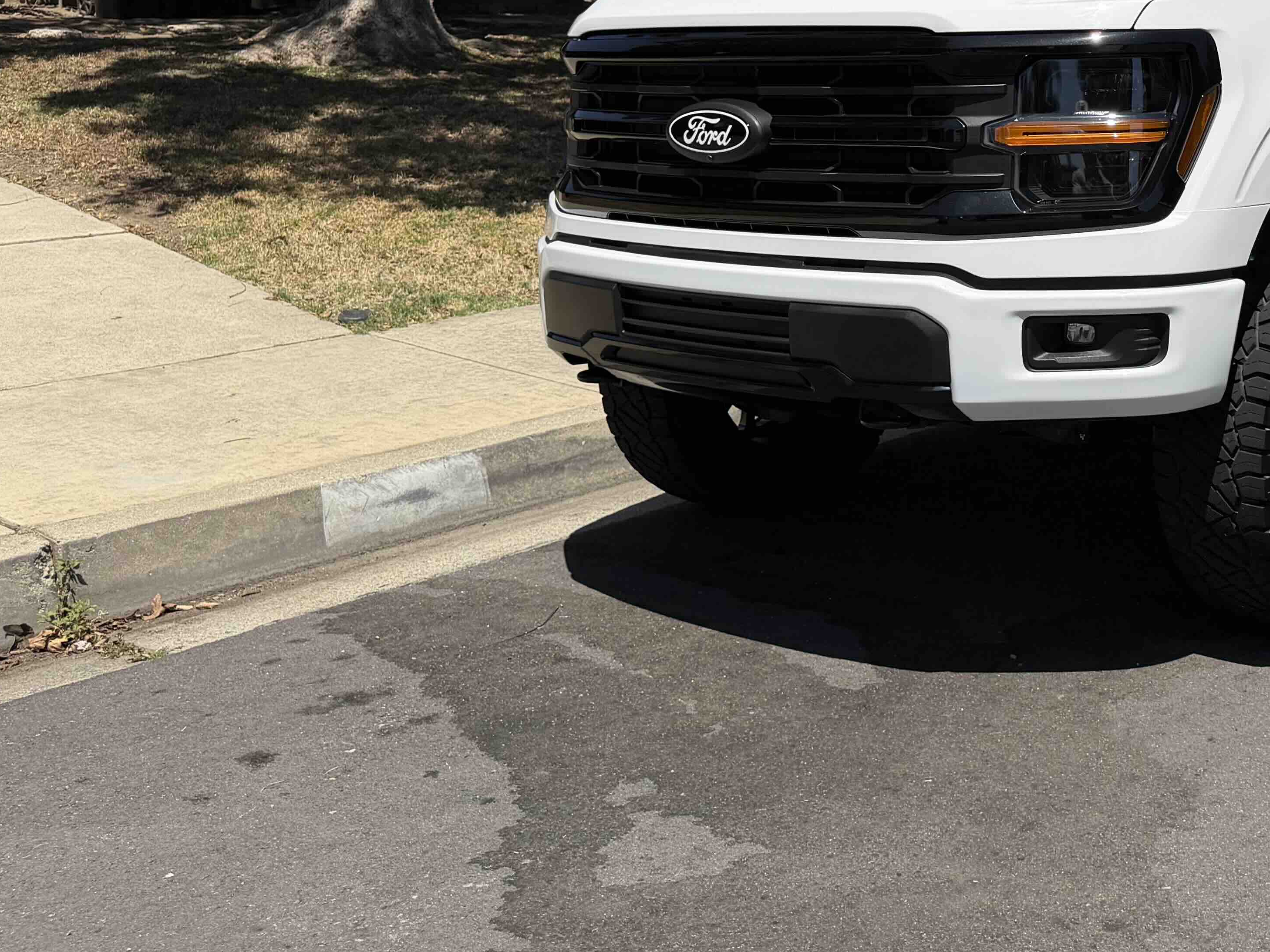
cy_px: 121
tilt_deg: -4.1
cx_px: 1162
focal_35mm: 47
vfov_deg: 29.8
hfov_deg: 37.6
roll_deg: +0.0
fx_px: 1724
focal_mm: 6.76
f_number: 1.78
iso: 80
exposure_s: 1/9091
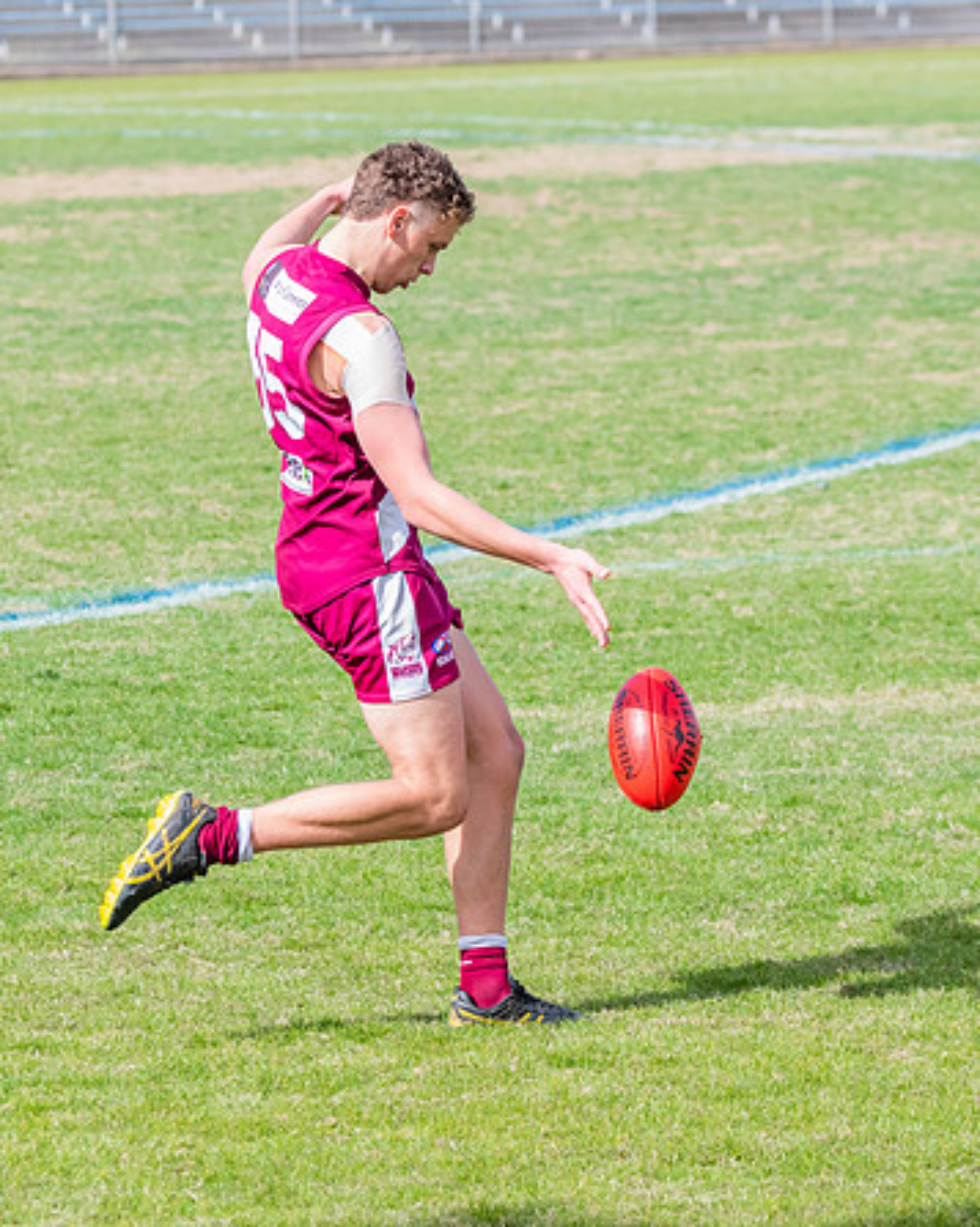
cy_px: 621
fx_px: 9509
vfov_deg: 7.4
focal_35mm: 262
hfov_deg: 5.9
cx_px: 432
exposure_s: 1/1600
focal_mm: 150
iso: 800
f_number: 8
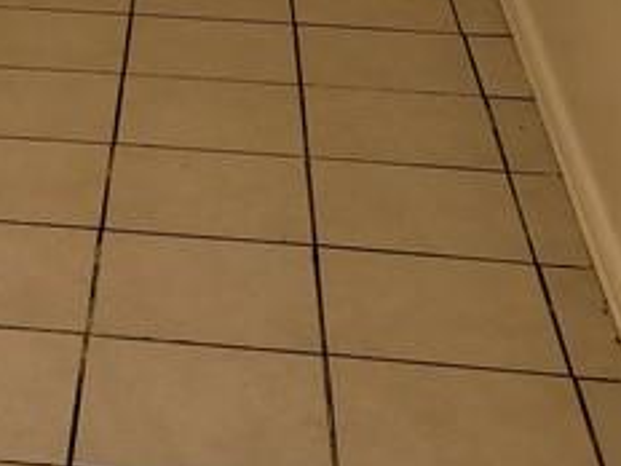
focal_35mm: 115
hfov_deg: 16.5
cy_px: -453
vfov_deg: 11.6
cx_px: -99
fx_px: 2063
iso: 64
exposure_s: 1/60
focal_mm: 5.4
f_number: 1.8
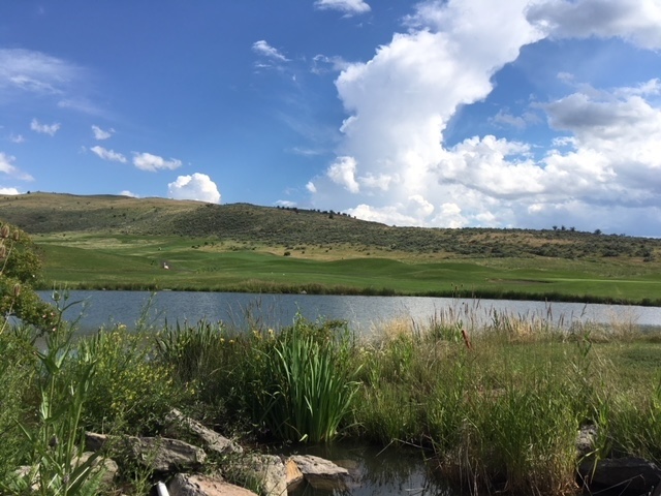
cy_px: 248
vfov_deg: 48.2
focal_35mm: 29
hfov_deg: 61.7
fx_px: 554
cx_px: 330
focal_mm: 4.15
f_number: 2.2
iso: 25
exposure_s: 1/2198
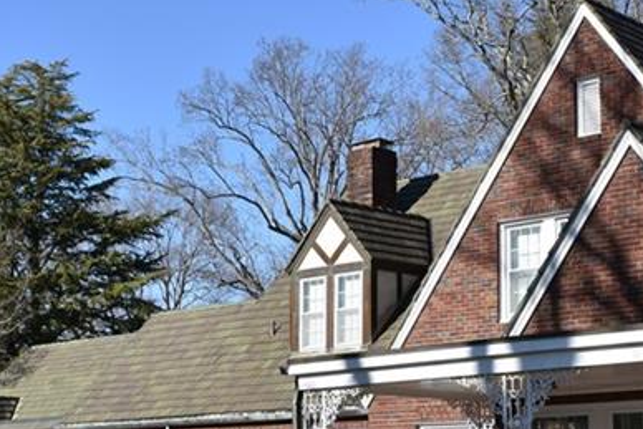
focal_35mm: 87
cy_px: 313
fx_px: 1554
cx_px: 447
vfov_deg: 15.7
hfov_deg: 23.2
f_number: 8
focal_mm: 22
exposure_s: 1/500
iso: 250
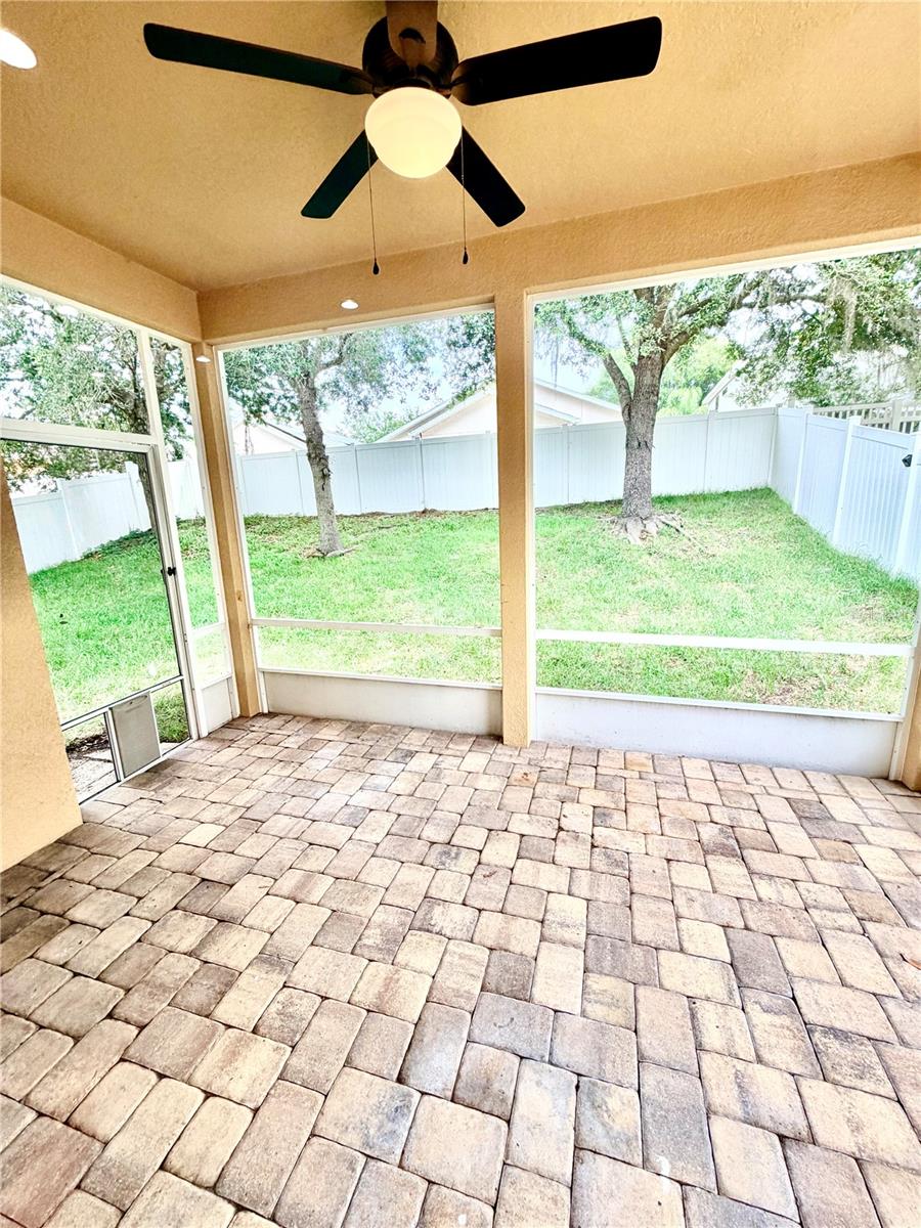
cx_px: 460
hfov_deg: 85.7
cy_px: 614
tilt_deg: -12.4
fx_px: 497
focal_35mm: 14
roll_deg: +2.4
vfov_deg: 102.1
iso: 50
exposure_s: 1/136
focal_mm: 2.22
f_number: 2.2
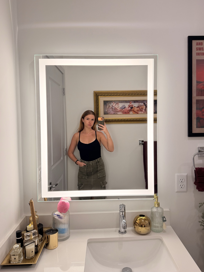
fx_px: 189
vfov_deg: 71.6
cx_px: 102
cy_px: 136
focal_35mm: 24
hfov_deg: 56.8
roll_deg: +0.1
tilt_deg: -2.0
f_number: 1.78
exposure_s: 1/189
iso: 100
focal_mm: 6.76
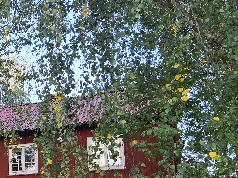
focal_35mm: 53
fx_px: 364
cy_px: 159
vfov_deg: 26.6
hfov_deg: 32.0
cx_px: -22
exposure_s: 1/180
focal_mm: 5.4
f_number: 1.8
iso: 64
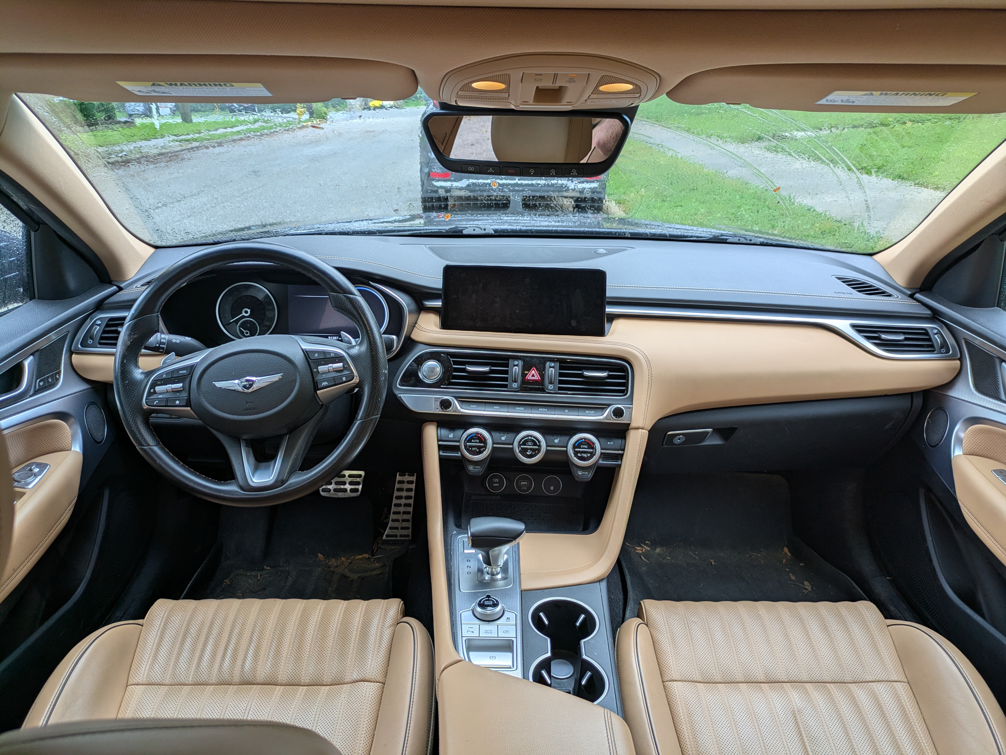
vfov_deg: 54.9
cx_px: 503
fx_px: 727
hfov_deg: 69.4
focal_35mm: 25
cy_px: 378
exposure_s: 1/40
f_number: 1.89
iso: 51
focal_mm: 5.43
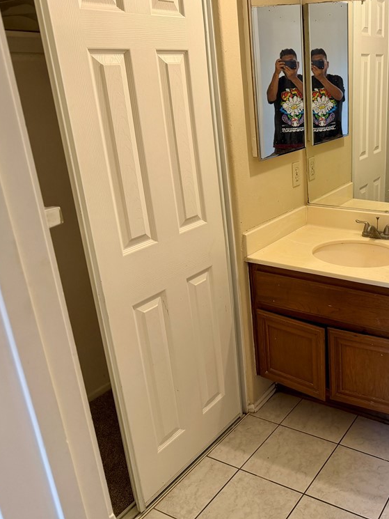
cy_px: 252
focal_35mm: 33
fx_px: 494
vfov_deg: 55.3
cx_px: 335
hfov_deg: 40.3
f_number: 1.78
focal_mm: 6.76
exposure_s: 1/60
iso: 160
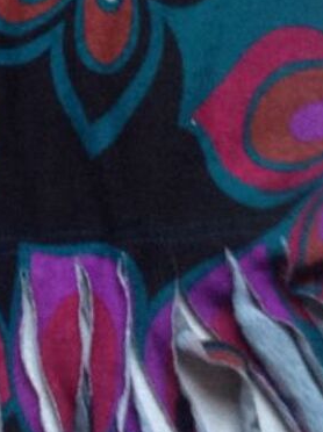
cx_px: -194
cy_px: -28
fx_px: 1571
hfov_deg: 11.2
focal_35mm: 126
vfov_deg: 15.3
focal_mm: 4.28
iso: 200
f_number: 2.4
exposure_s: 1/15
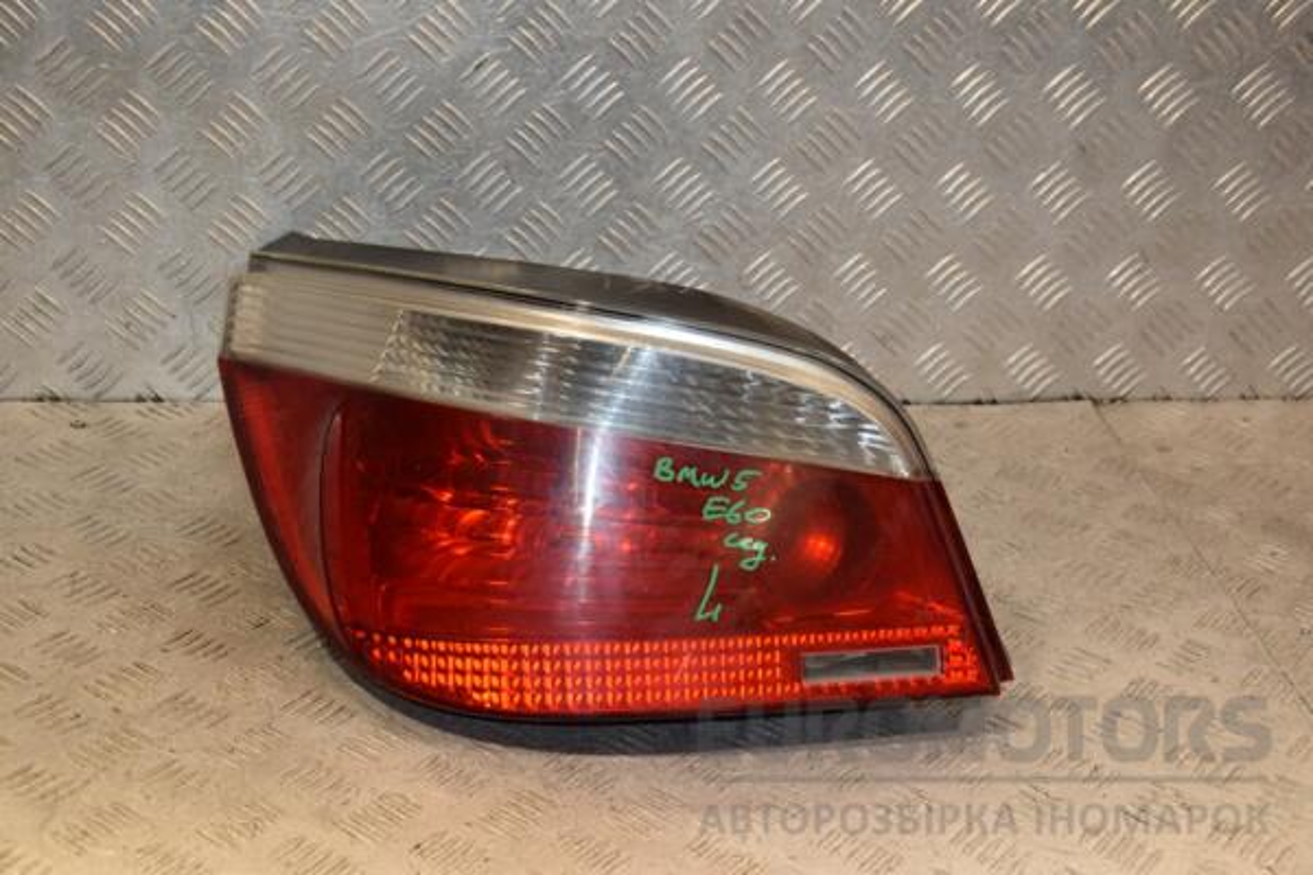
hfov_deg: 33.4
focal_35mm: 60
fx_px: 2188
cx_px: 656
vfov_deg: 22.6
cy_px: 438
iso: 800
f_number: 4.8
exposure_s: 1/200
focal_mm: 40
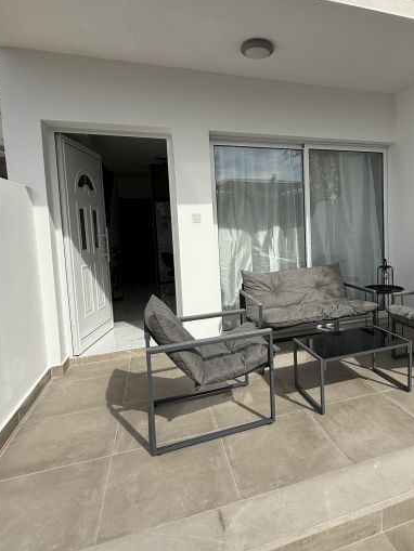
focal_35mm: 22
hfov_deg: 59.4
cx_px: 283
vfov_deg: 76.3
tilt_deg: -3.8
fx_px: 351
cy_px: 258
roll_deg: +3.1
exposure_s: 1/2410
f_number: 2.2
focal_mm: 2.22
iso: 50
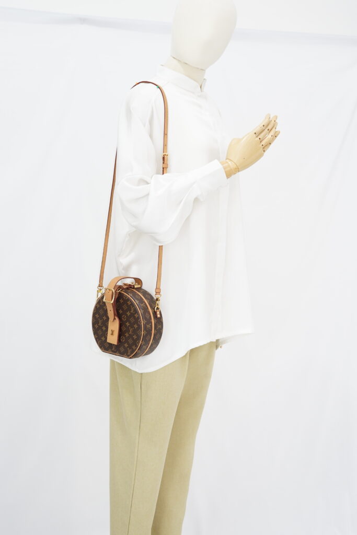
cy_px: 268
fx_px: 743
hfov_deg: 27.0
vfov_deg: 39.6
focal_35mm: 50
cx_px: 178
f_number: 6.3
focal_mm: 50
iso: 640
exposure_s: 1/8
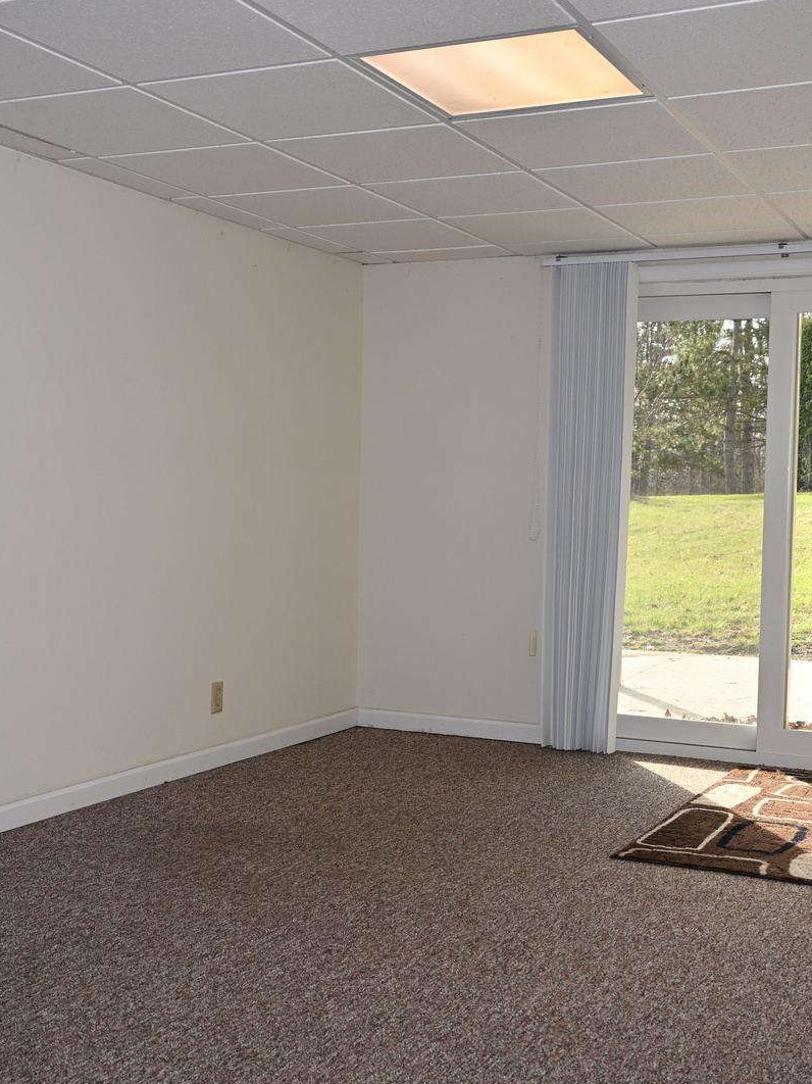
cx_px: 440
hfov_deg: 32.1
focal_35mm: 45
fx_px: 1411
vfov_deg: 42.0
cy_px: 538
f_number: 5.6
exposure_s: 1/125
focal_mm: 20.5
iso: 180
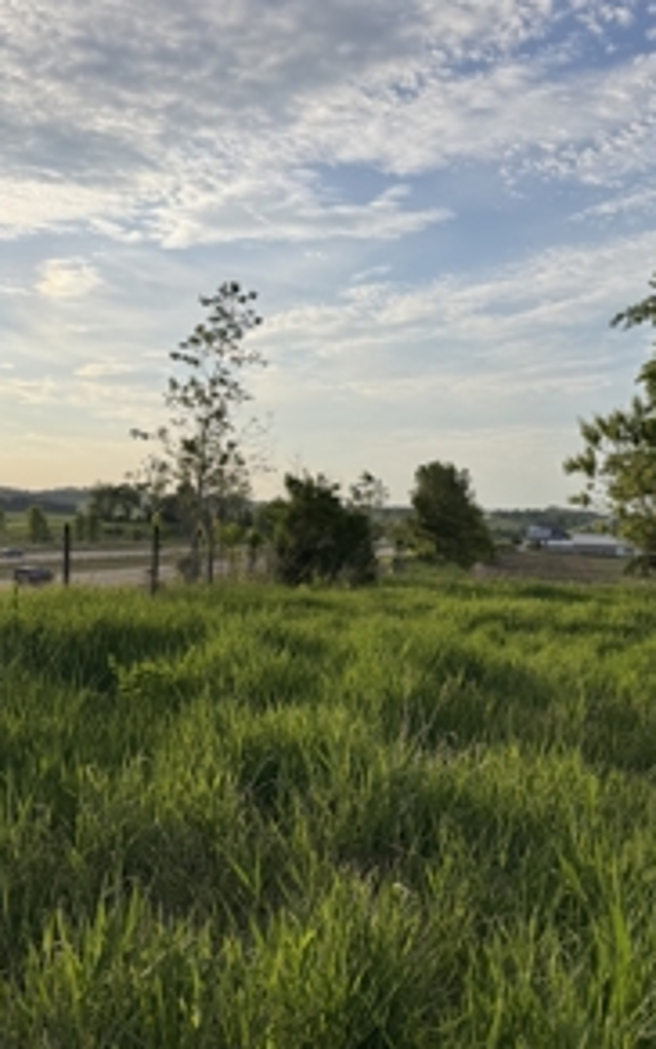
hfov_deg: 36.1
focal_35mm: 35
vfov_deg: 55.3
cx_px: 415
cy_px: 534
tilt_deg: -1.9
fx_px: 1001
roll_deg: -2.9
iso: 80
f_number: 1.78
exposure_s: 1/6173
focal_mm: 6.76
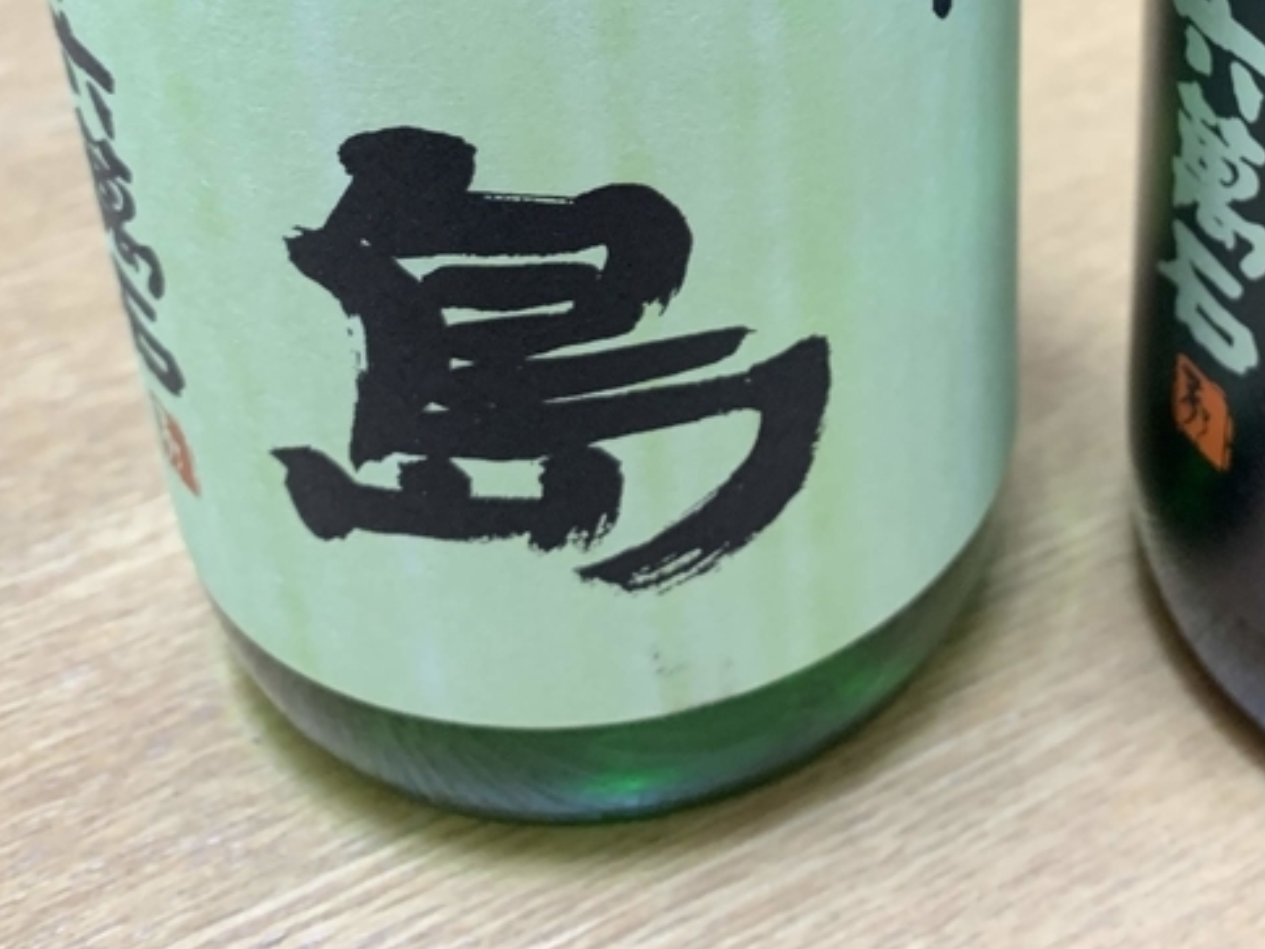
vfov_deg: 25.1
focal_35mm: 55
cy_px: -26
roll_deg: -0.6
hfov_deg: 33.9
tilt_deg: -28.5
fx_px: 2010
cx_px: 1011
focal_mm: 4.25
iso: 160
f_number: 1.8
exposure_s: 1/60
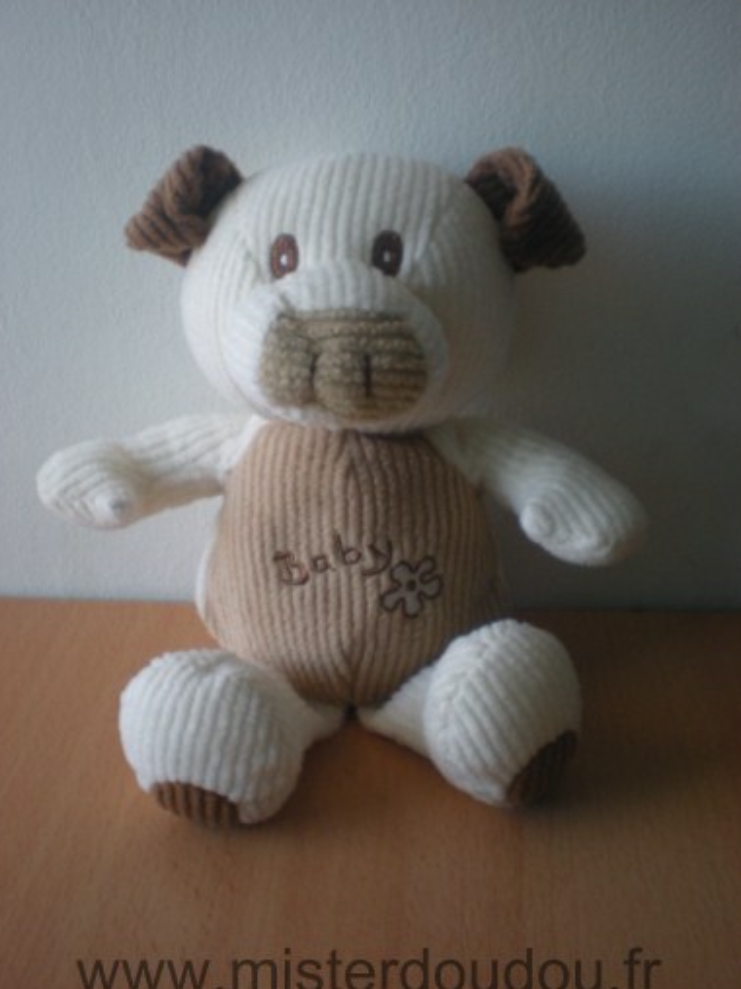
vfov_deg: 47.9
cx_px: 367
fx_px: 1114
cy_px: 503
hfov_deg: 36.8
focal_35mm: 39
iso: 144
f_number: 3.1
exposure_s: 1/63.3
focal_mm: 6.3
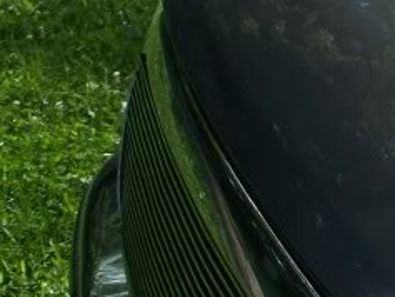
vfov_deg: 8.0
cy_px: 53
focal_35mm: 186
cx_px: 823
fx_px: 2124
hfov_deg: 9.8
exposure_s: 1/800
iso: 64
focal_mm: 9.1
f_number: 3.2
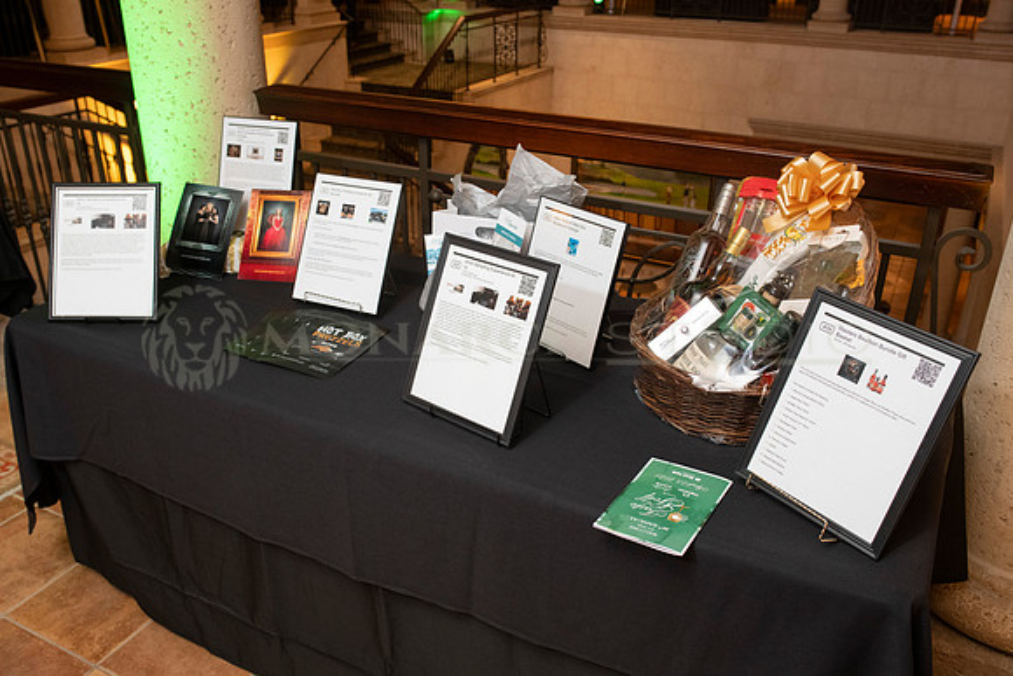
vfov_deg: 44.0
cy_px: 338
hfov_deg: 62.4
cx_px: 506
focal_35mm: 30
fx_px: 836
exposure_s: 1/80
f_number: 6.3
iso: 3200
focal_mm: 28
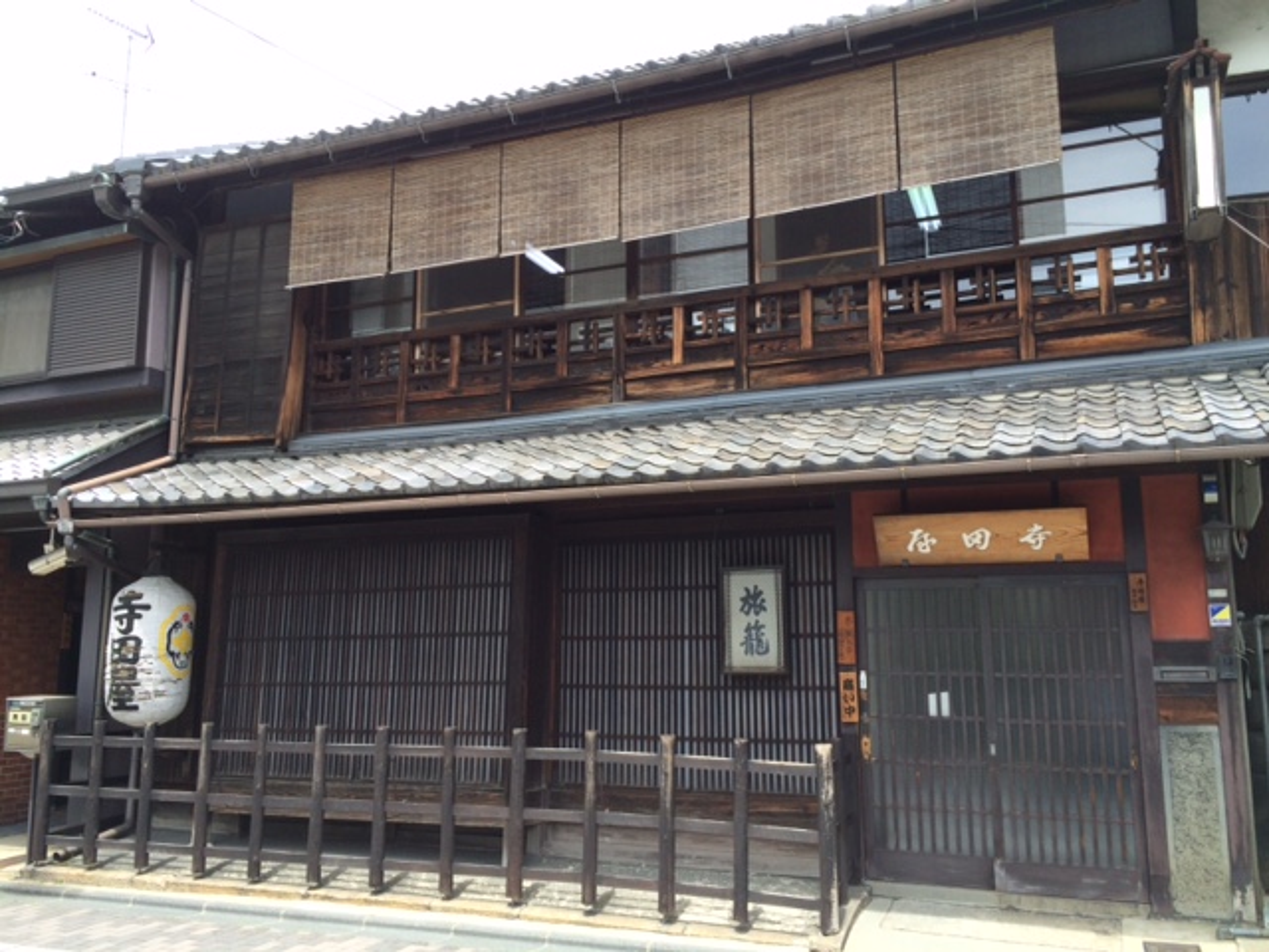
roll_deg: -1.0
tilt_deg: +8.2
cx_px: 634
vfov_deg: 48.2
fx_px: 1063
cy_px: 476
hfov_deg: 61.7
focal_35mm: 29
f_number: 2.2
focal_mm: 4.15
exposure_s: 1/547
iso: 32
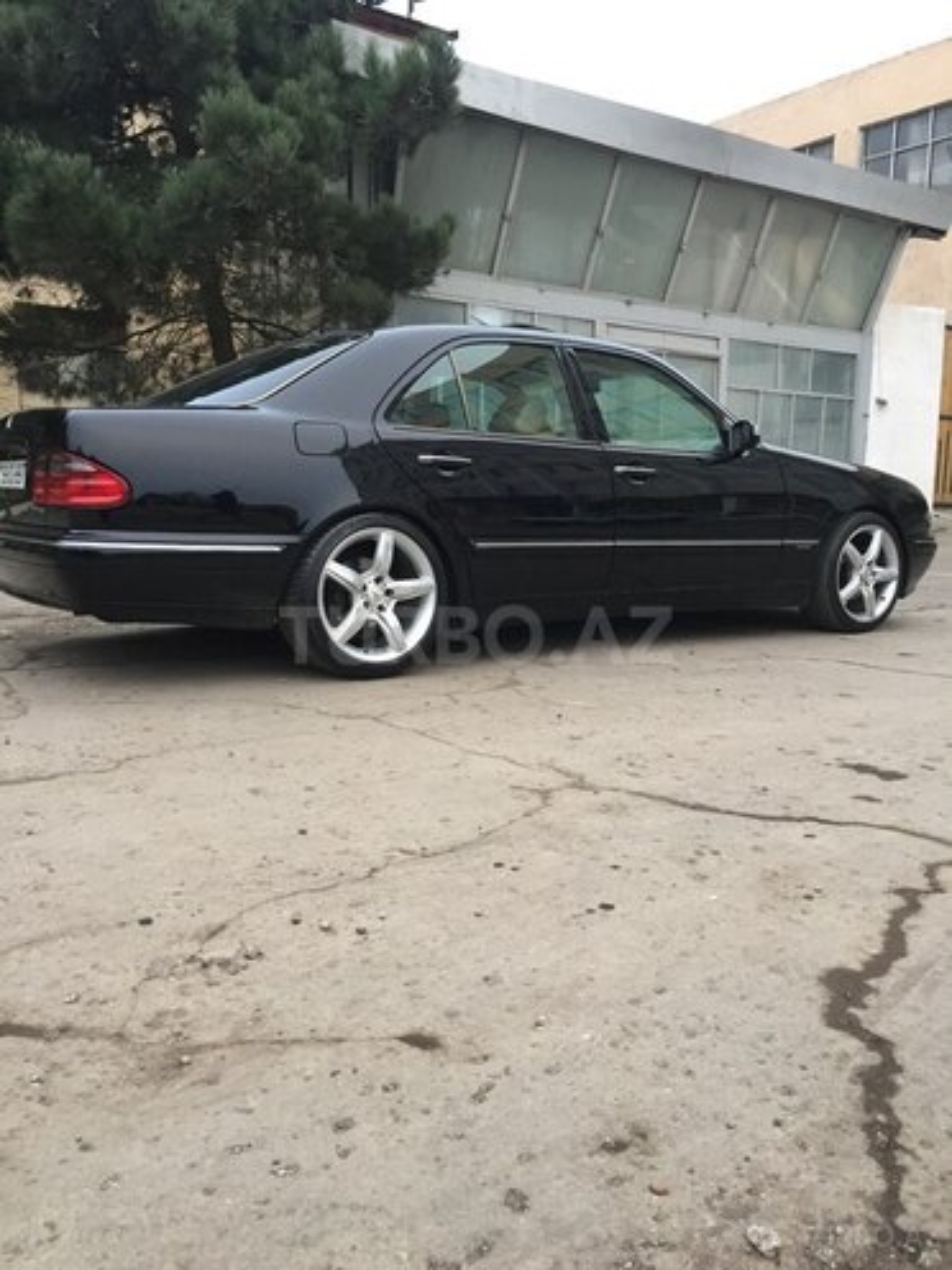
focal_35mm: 29
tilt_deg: -6.5
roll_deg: +0.5
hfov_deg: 48.2
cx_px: 476
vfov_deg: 61.7
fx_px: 1063
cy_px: 635
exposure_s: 1/33
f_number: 2.2
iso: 160
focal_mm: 4.15
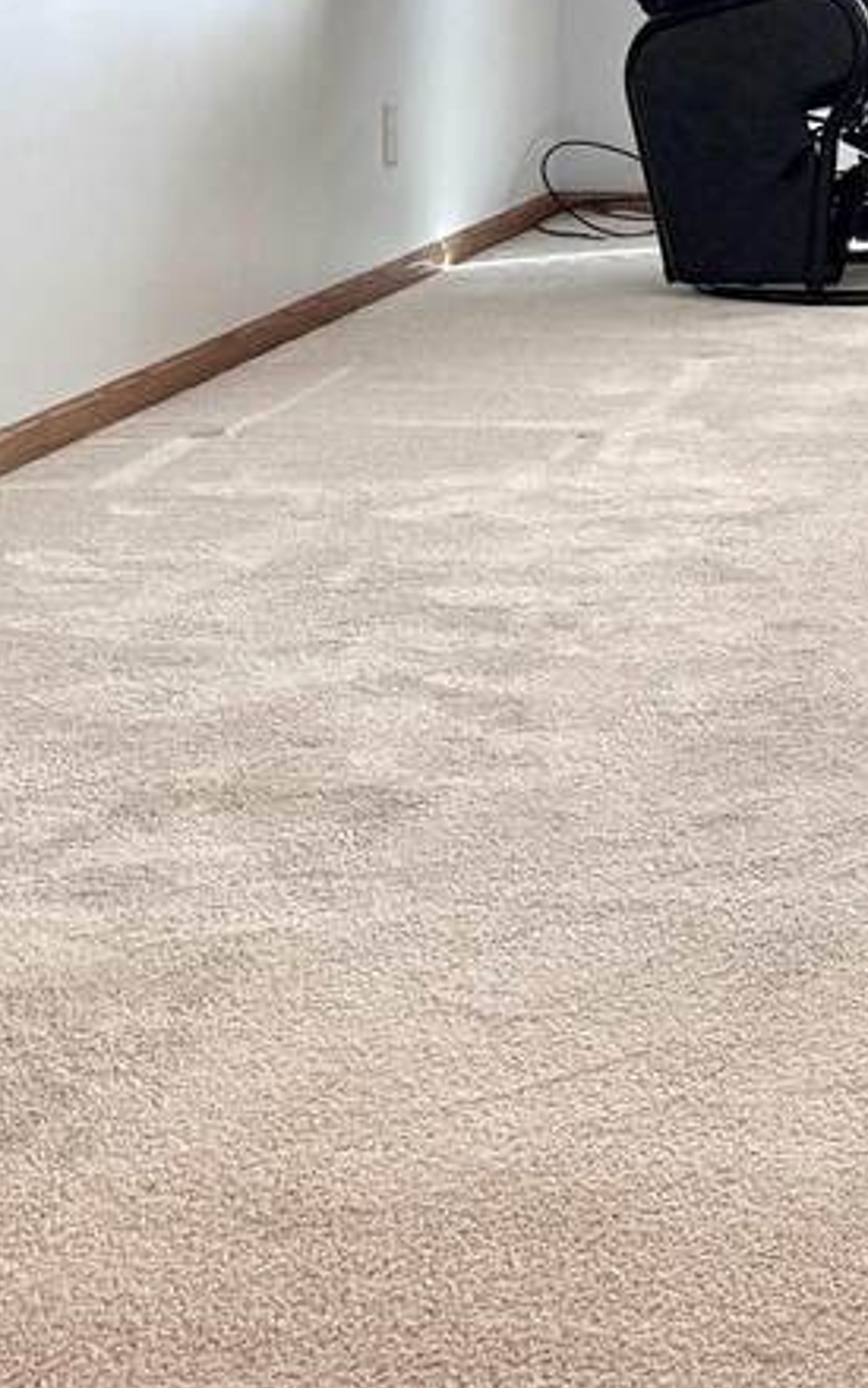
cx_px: 1433
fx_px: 2801
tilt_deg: -0.5
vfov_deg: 26.0
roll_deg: +1.1
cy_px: -91
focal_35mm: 74
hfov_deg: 15.7
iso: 200
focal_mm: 6.76
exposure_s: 1/203
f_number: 1.78
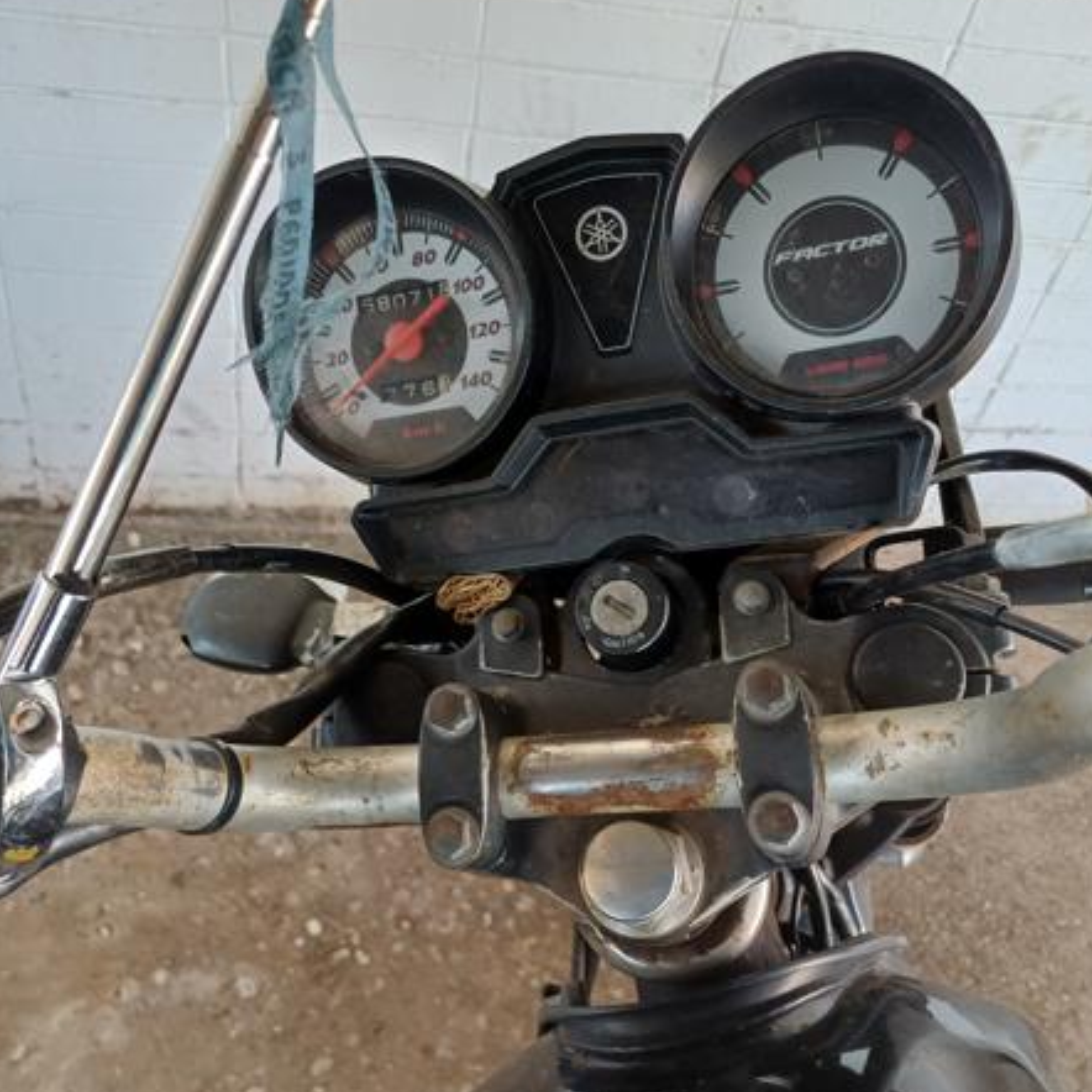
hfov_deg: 51.1
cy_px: 556
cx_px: 571
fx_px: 1142
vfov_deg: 51.1
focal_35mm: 32
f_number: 1.8
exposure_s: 1/50
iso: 100
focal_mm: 4.65
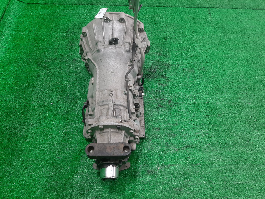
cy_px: 100
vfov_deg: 53.1
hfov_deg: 67.3
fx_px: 199
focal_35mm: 26
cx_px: 132
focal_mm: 3.93
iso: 88
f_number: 1.7
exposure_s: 1/50
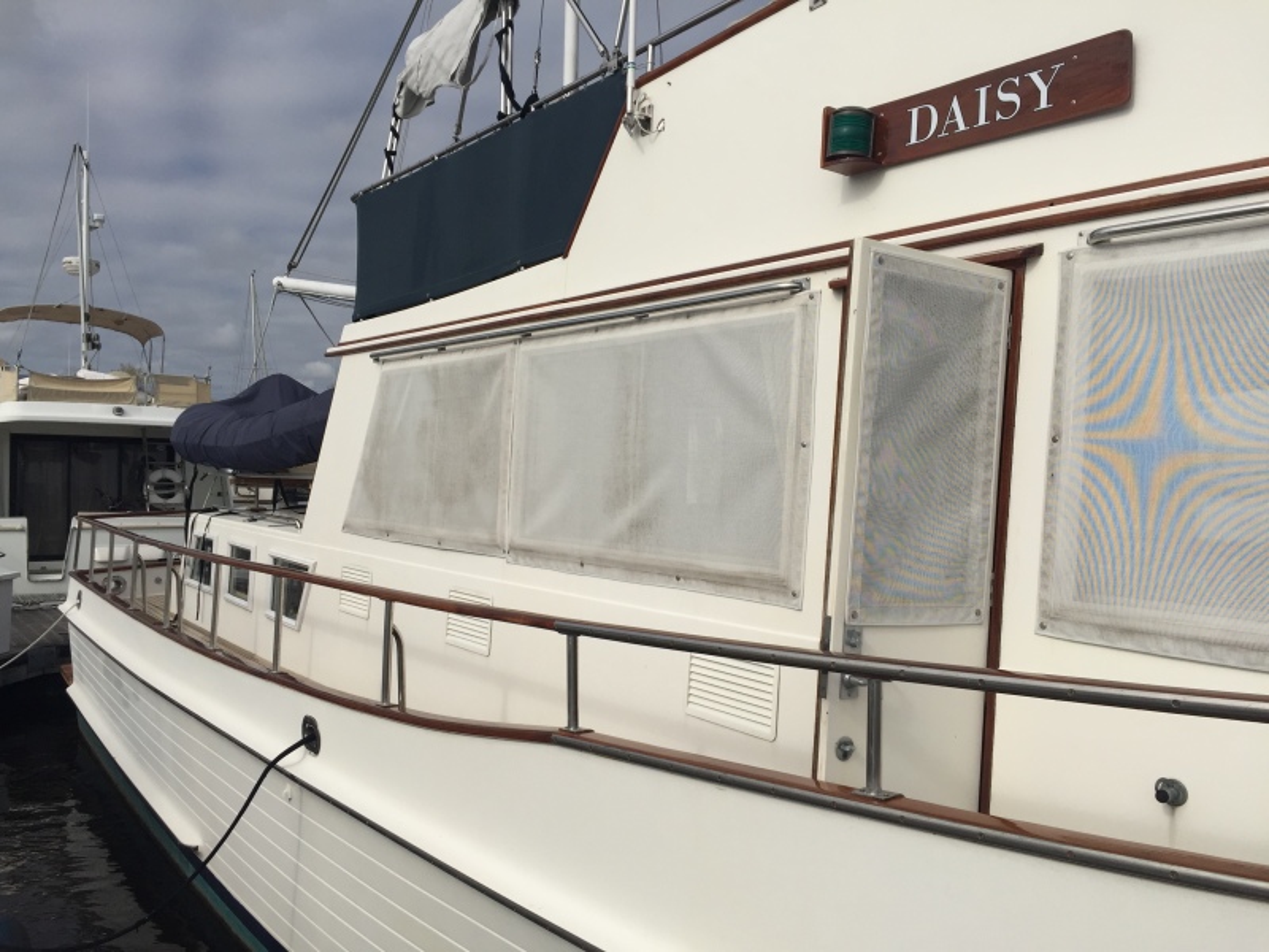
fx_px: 1063
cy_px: 476
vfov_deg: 48.2
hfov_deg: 61.7
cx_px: 634
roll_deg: -1.1
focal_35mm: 29
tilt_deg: -1.2
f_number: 2.2
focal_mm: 4.15
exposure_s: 1/4950
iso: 32
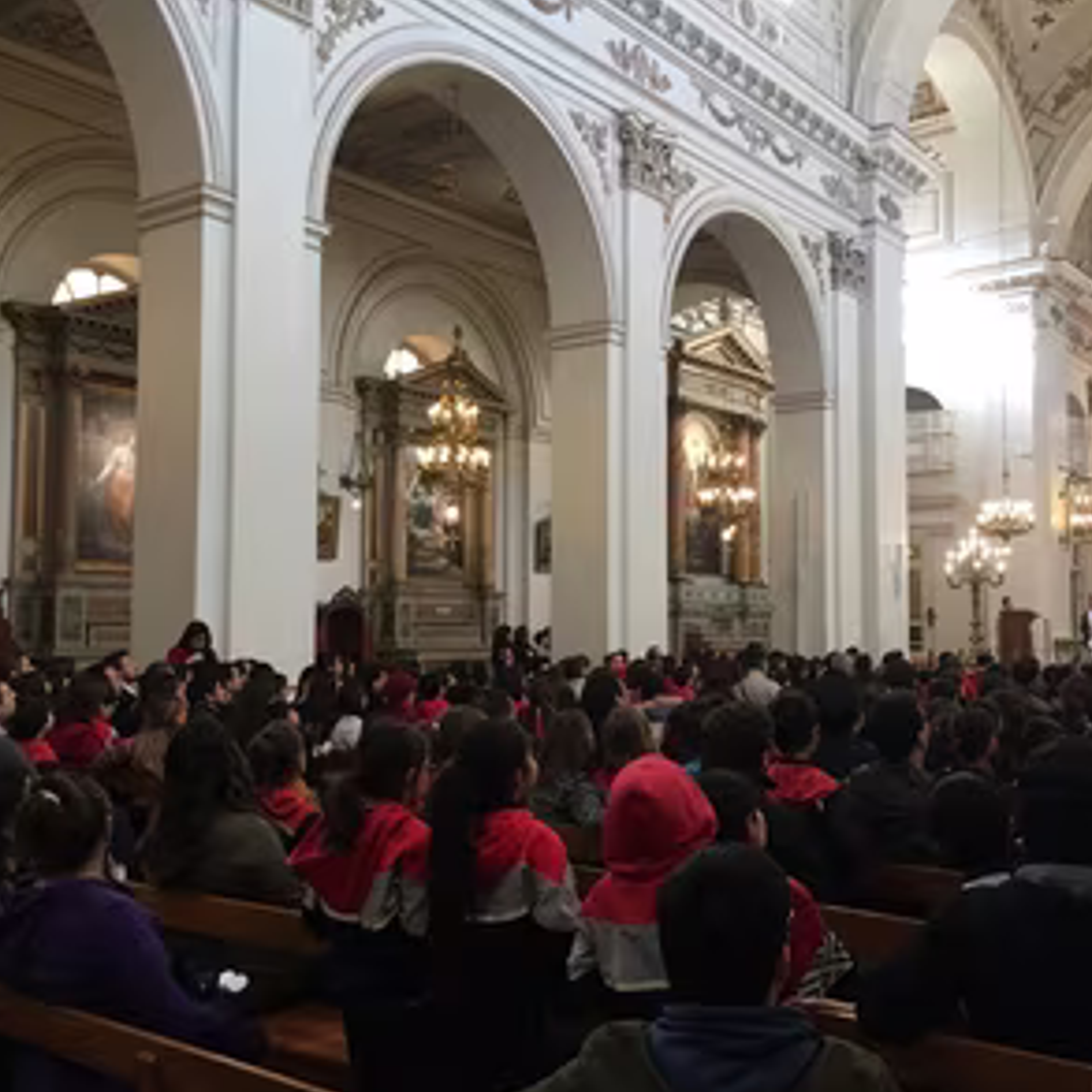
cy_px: 552
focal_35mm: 35
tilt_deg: +3.7
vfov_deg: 47.2
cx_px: 611
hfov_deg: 47.1
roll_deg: -0.9
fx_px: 1249
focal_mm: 4.15
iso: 50
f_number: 2.2
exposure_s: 1/17
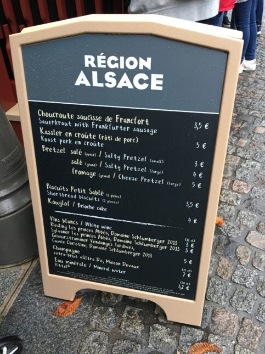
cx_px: 132
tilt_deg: -38.3
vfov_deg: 61.7
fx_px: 296
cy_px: 177
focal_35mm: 29
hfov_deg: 48.2
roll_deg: +0.6
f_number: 2.2
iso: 80
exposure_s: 1/17
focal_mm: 4.15
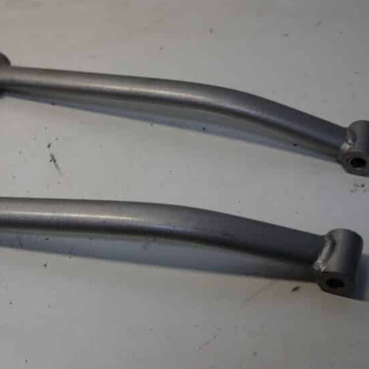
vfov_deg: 39.2
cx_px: 138
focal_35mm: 43
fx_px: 519
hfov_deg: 38.9
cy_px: 183
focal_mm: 18
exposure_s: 1/60
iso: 160
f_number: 3.5
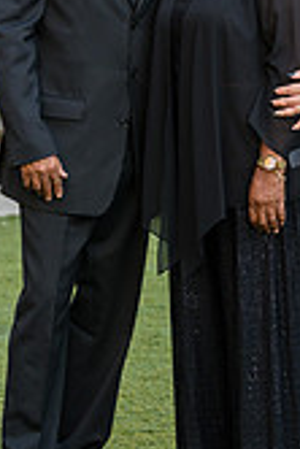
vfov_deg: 9.8
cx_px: 216
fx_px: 2607
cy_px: 46
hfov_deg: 6.6
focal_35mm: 209
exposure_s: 1/250
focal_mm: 77
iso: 500
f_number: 2.8
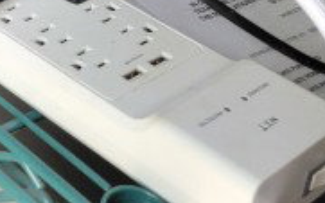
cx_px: -183
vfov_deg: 10.5
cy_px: -216
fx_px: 1009
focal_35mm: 114
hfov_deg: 16.4
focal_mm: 6.7
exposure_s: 1/120
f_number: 1.8
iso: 100
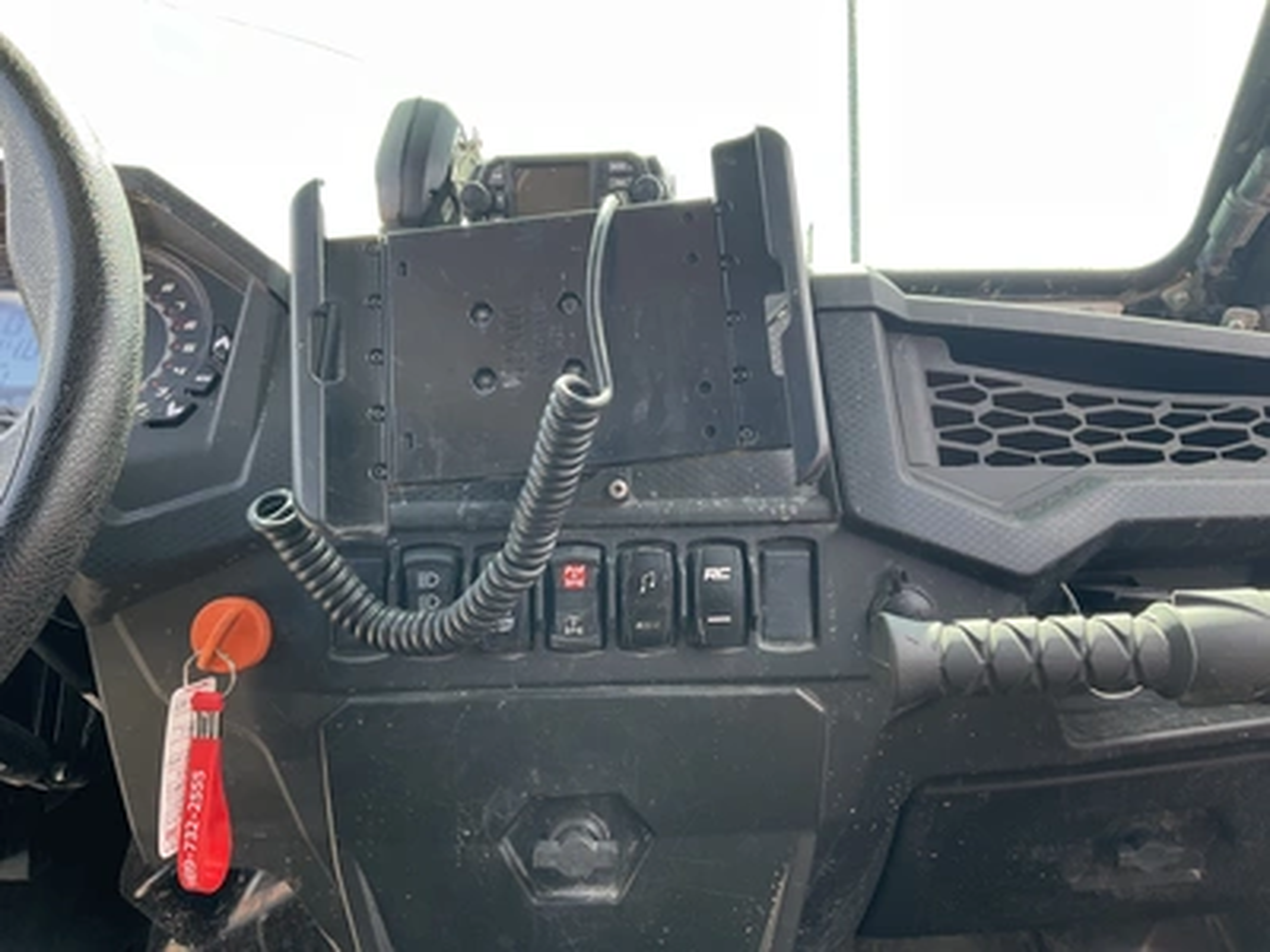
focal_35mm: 29
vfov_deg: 48.2
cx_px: 635
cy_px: 476
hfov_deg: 61.7
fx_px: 1064
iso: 20
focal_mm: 3
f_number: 1.8
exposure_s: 1/145
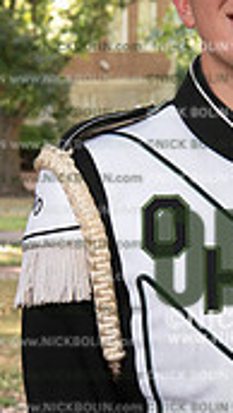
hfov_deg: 8.8
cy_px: 276
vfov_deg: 15.6
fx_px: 1502
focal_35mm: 137
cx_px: 255
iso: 800
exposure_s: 1/100
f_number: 8
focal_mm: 50
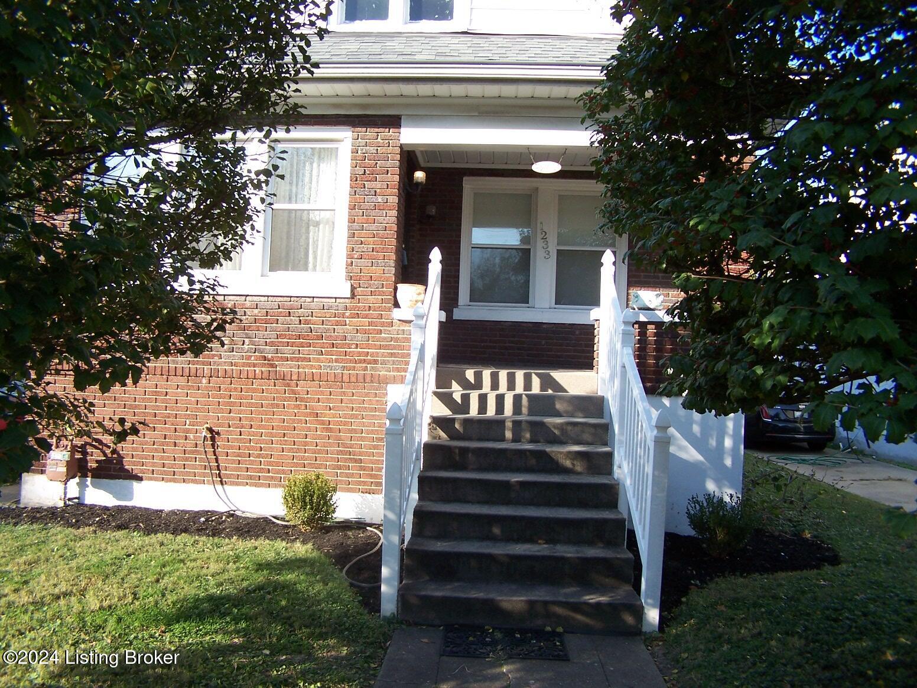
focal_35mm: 38
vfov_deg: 37.7
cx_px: 458
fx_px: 1007
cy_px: 344
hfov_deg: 49.0
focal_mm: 6.3
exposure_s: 1/250
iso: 80
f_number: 2.8
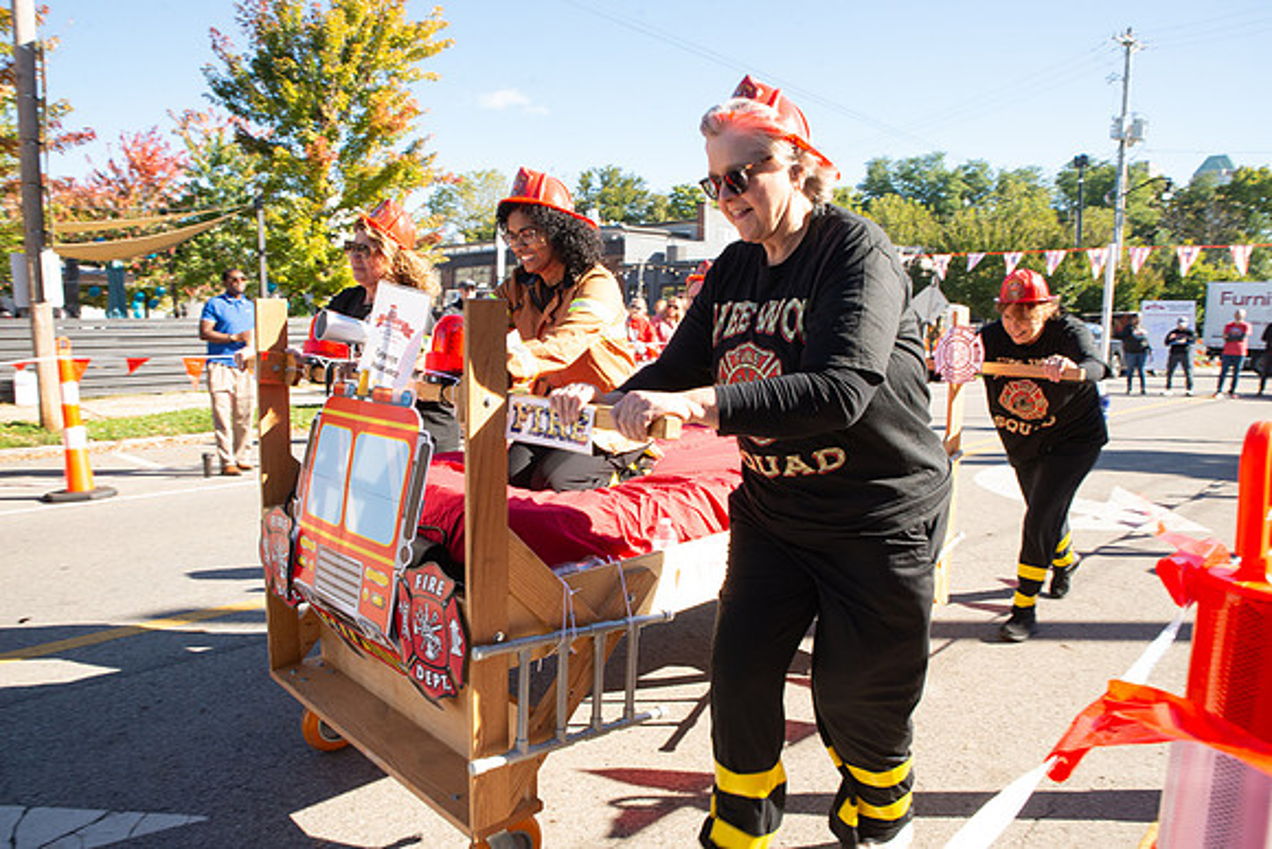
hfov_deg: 73.7
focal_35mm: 24
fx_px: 848
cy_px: 424
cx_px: 636
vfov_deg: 53.2
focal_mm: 24
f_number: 11
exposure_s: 1/200
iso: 800
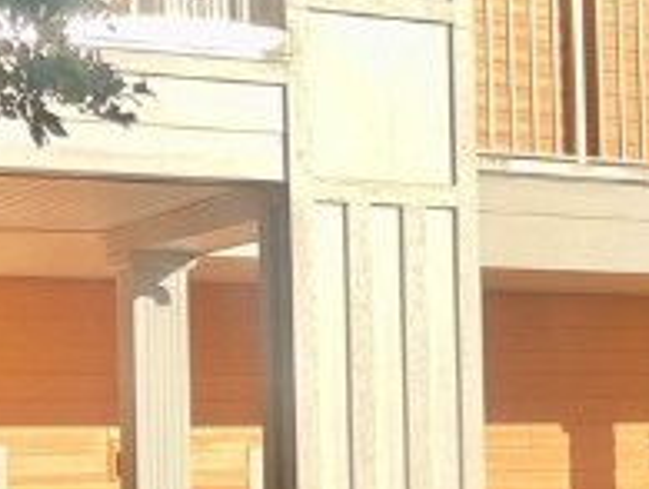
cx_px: 1225
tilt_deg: +2.5
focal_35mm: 131
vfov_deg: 11.3
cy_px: 353
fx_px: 2461
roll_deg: +1.9
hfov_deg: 13.3
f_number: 1.6
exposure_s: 1/4525
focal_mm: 5.1
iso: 32
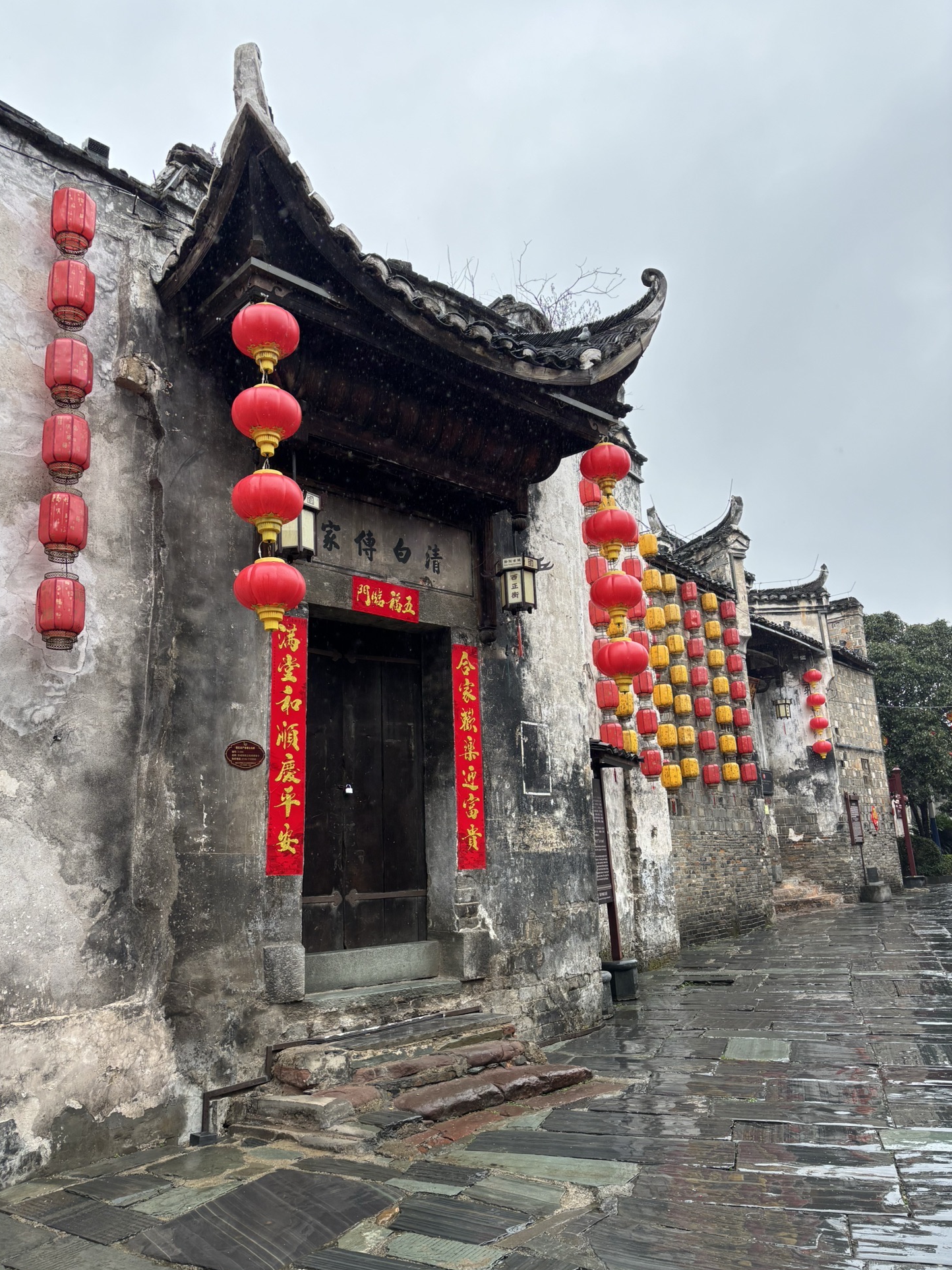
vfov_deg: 65.3
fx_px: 990
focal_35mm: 27
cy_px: 649
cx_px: 460
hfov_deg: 51.3
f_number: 1.6
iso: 50
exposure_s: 1/305
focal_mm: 5.96
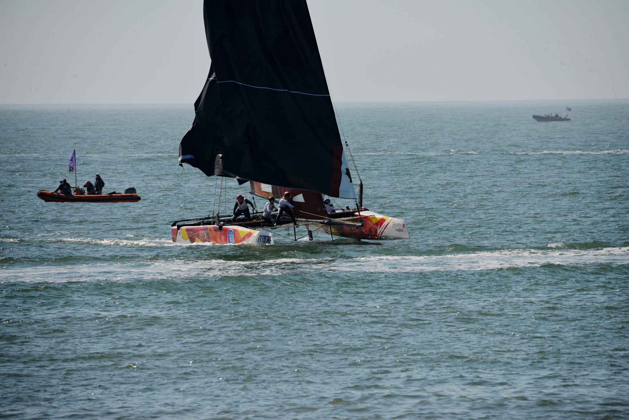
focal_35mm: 500
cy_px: 210
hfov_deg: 4.1
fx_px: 8739
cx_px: 314
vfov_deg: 2.8
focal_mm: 500
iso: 100
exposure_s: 1/500
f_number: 14
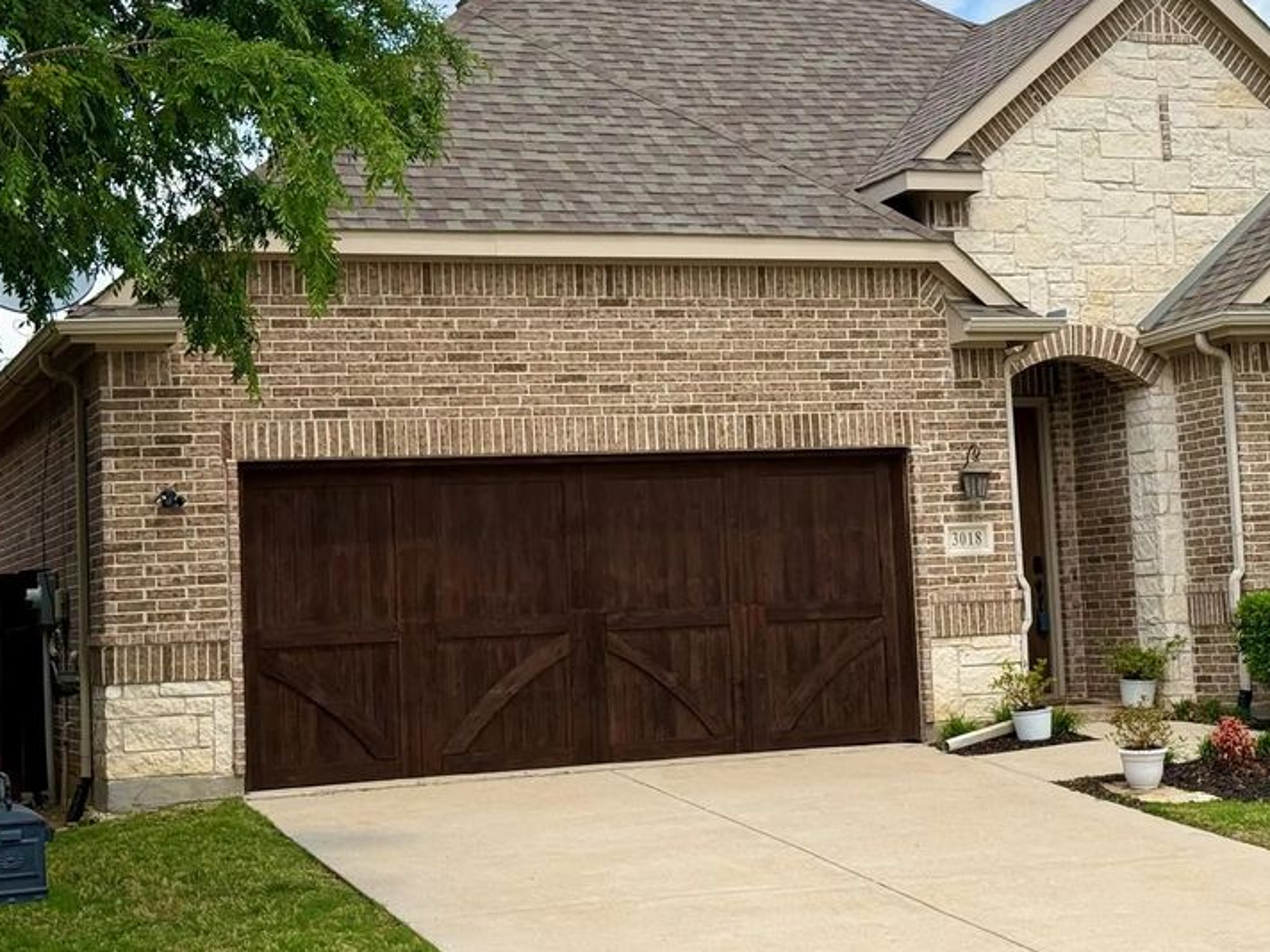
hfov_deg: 28.1
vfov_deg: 21.3
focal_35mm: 69
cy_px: 385
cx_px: 803
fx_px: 2531
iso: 80
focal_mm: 6.76
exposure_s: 1/3704
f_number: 1.78
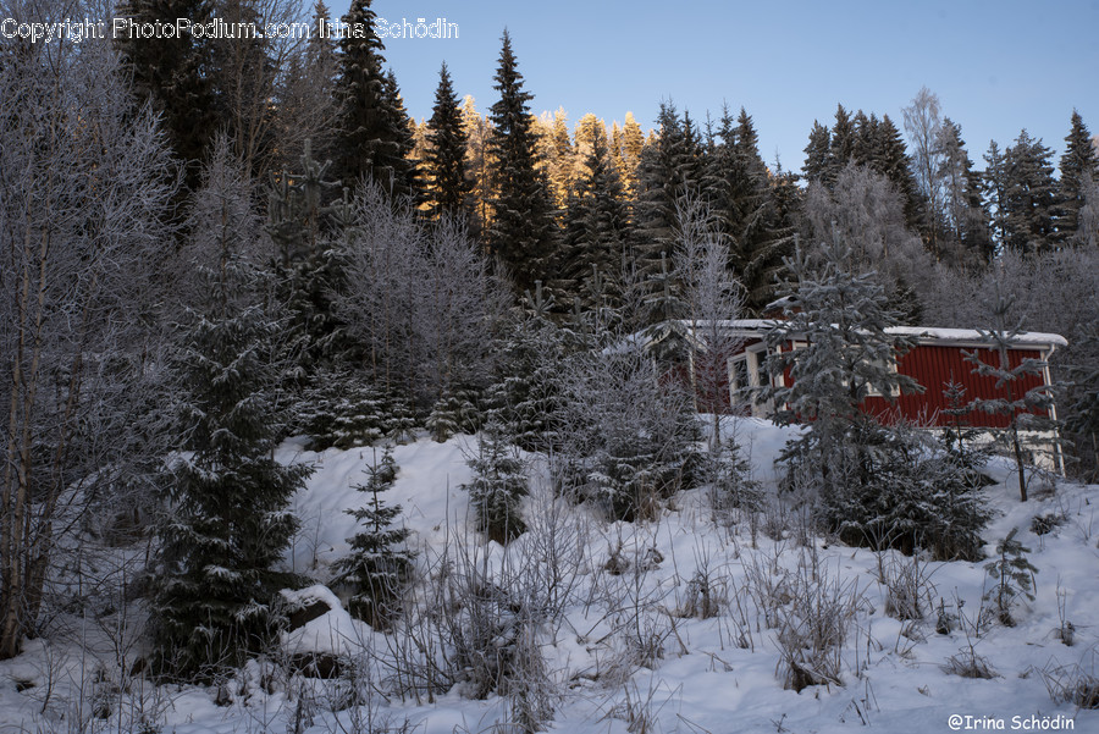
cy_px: 367
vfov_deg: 37.9
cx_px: 550
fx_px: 1069
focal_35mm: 35
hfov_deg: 54.4
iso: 100
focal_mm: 35
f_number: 10
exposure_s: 1/30
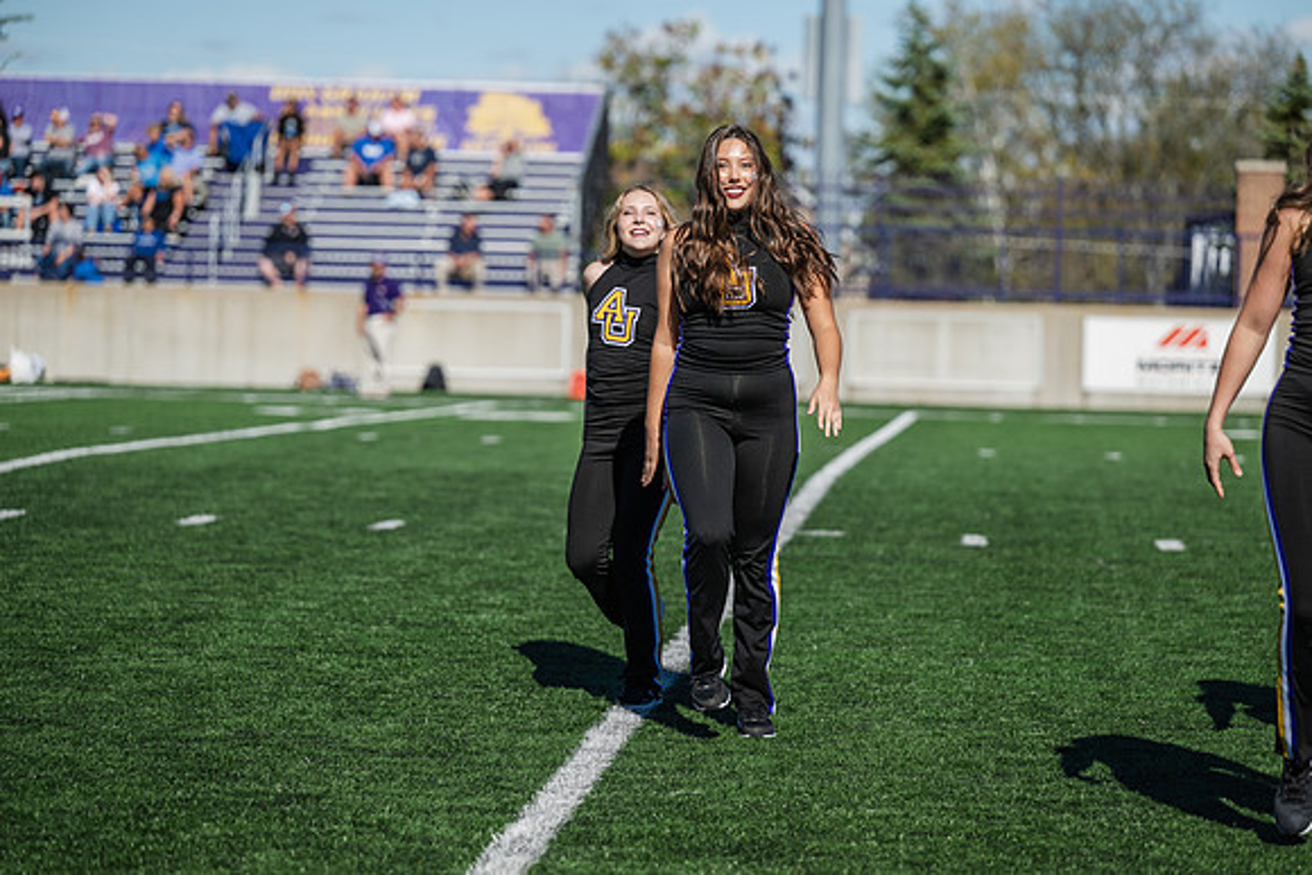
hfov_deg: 15.8
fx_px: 4739
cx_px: 656
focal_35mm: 130
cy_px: 438
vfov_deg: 10.6
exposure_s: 1/1600
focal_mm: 130
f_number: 3.2
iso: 80
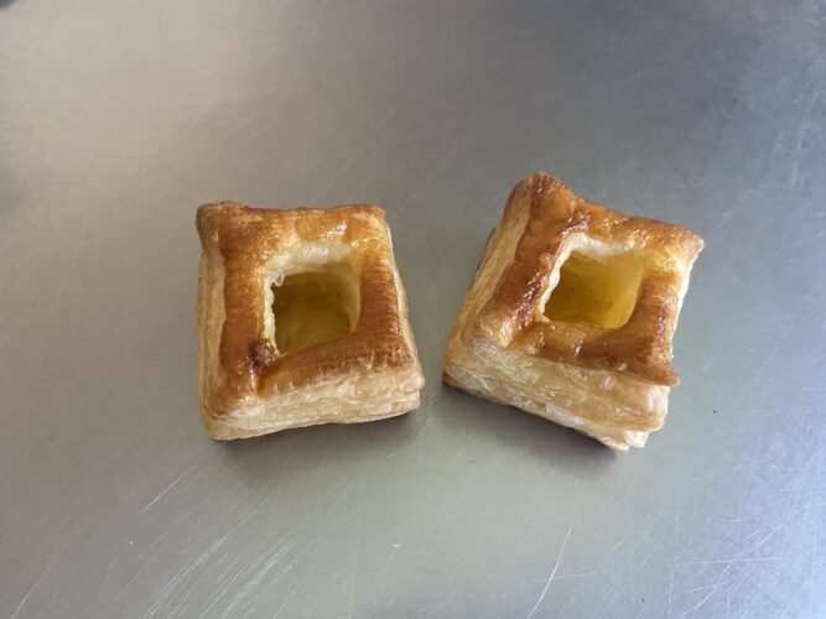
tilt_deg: -61.5
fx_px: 620
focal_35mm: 26
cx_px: 413
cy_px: 310
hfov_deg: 67.3
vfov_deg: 53.0
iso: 400
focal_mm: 4.25
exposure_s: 1/60
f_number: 1.8
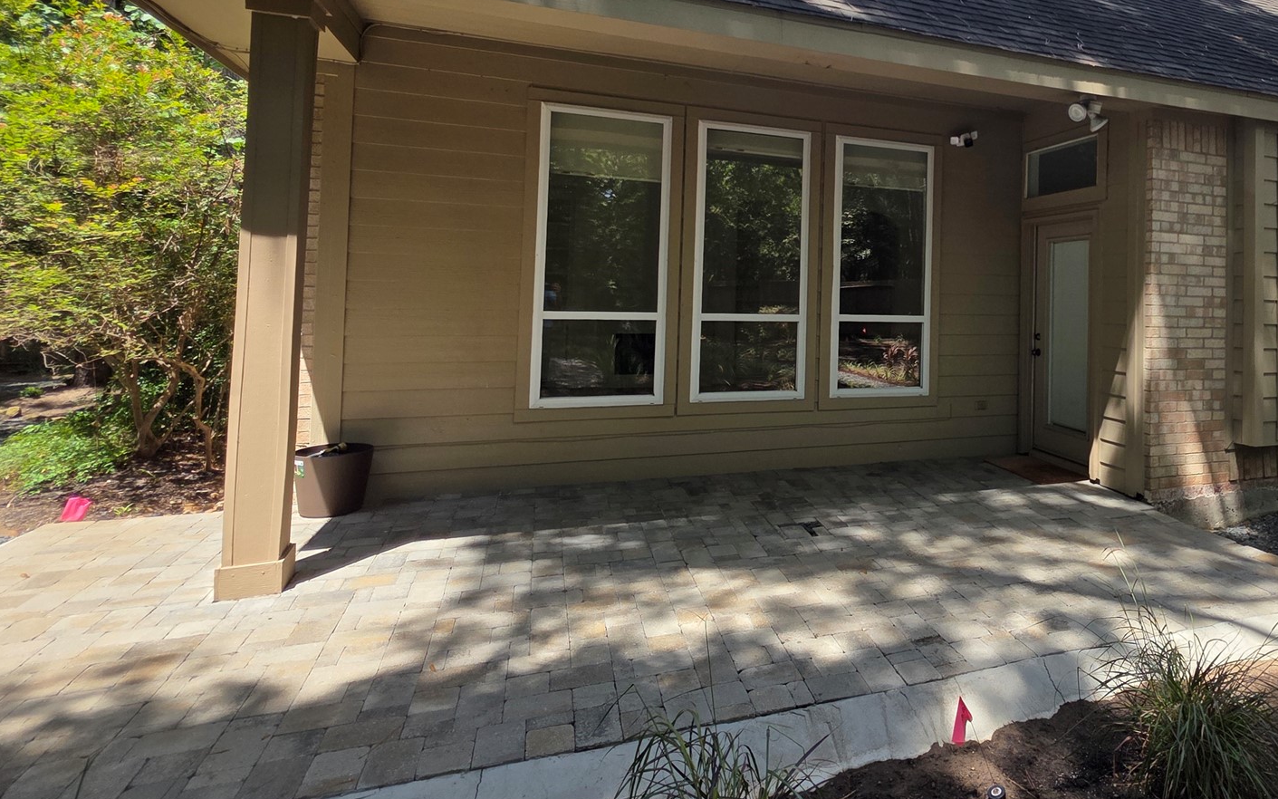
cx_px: 866
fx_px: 697
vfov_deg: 58.2
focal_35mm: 20
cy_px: 261
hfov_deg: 81.8
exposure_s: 1/907
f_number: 1.9
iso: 40
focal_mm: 2.2
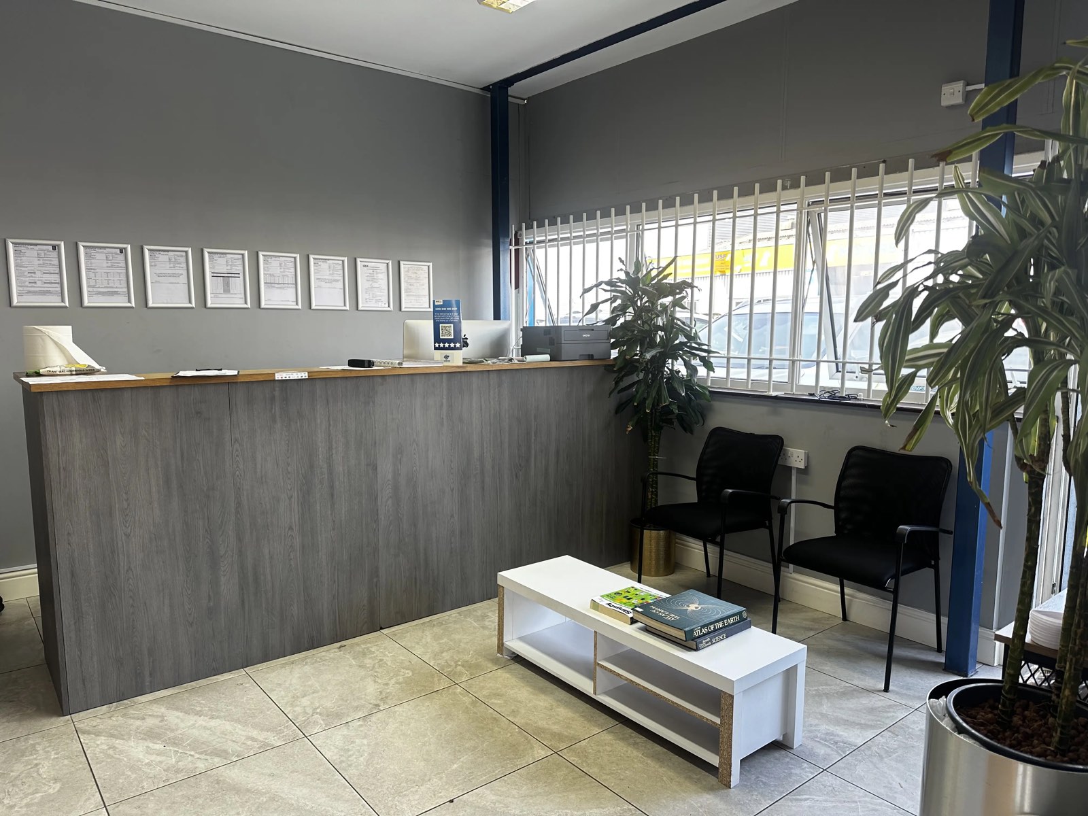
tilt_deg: -6.5
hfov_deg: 71.6
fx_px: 754
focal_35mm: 24
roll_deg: +0.0
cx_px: 544
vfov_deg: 56.8
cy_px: 408
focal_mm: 6.86
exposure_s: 1/100
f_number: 1.78
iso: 80
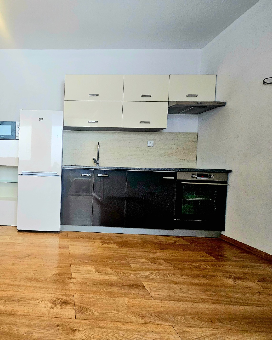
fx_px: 171
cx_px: 53
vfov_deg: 89.6
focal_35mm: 17
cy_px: 170
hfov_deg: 69.3
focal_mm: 2.2
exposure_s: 1/70.9
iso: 200
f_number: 2.2
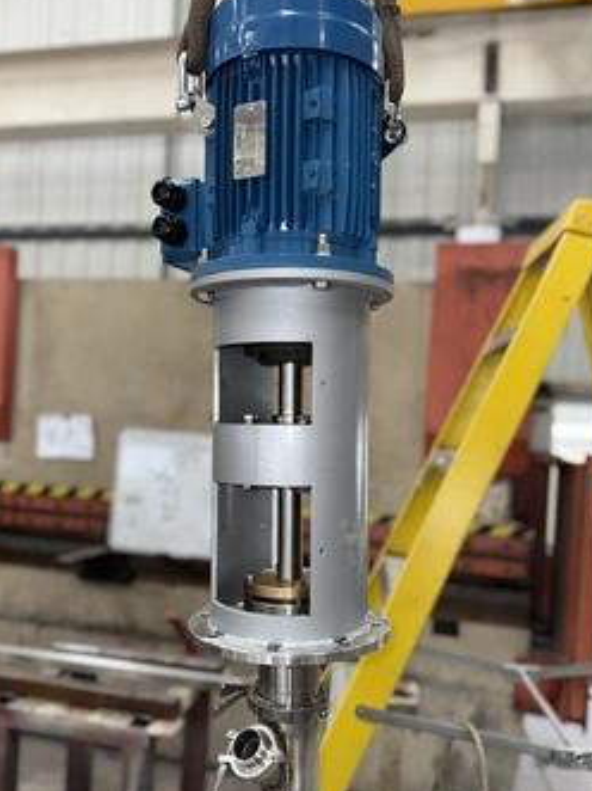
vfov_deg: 61.6
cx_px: 294
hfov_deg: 48.2
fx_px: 662
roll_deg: -4.0
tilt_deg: -0.4
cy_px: 423
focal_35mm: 29
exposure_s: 1/45
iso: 50
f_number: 1.78
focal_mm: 6.76
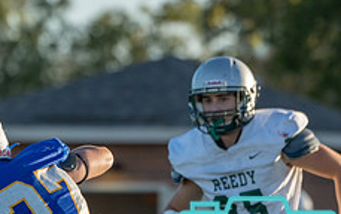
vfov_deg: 1.6
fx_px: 7587
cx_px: 145
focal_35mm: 815
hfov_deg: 2.6
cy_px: 207
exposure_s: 1/1250
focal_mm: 274
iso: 400
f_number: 5.6
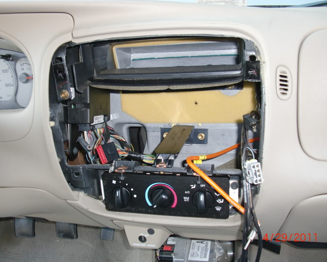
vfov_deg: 39.2
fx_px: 368
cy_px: 132
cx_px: 163
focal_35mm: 38
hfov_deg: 47.9
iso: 160
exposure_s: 1/60
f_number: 2.8
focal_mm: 6.3
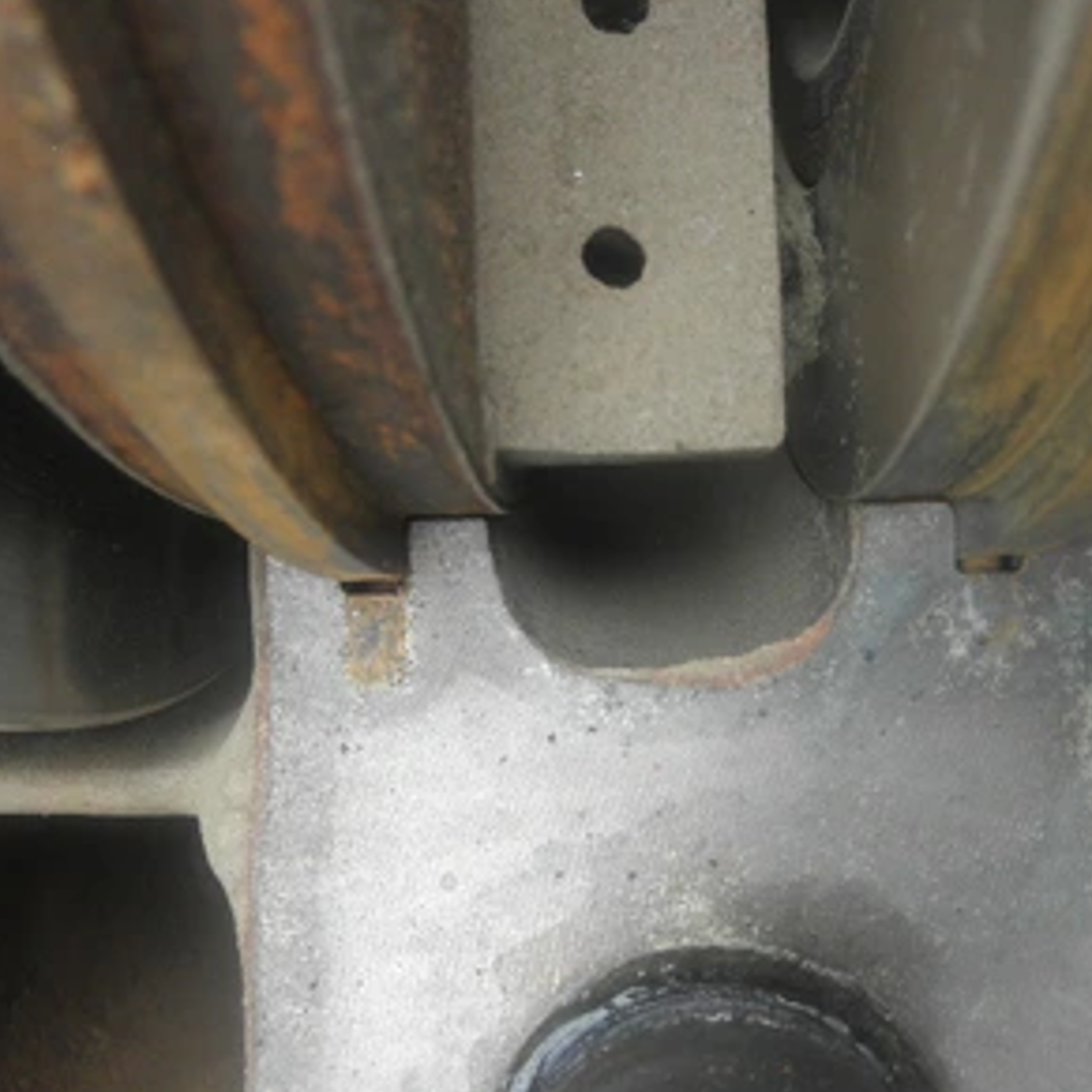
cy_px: 537
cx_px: 653
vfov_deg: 48.4
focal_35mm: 34
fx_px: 1213
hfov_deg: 48.2
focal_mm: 5
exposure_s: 1/200
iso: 64
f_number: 3
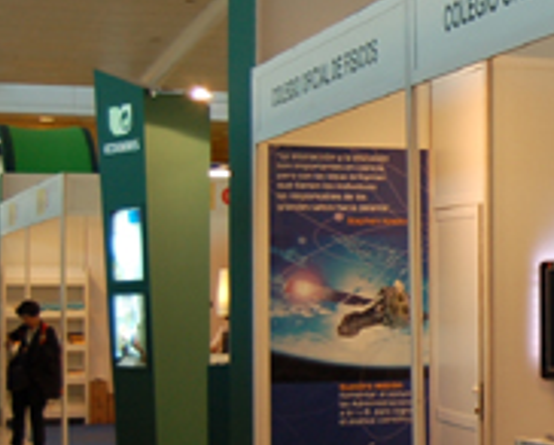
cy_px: 259
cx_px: 810
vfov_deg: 13.9
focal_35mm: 111
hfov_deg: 16.0
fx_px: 1822
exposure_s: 1/60
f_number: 4
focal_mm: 24
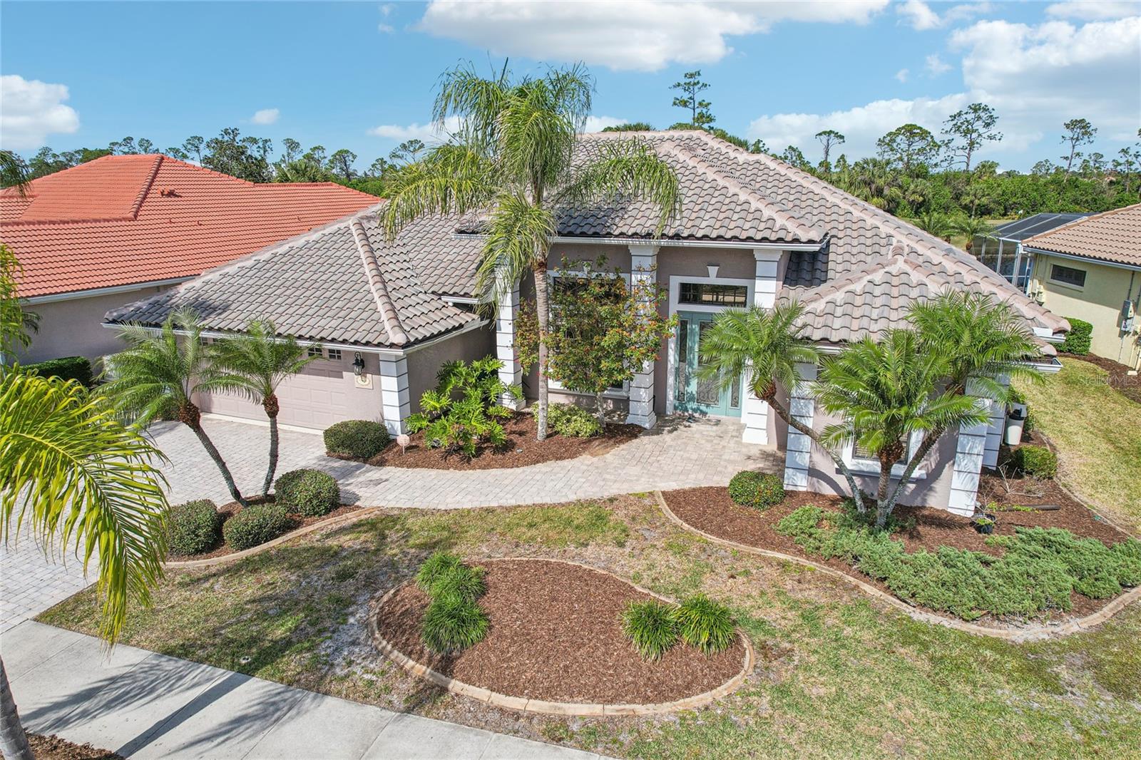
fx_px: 697
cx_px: 570
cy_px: 380
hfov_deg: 78.6
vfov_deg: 57.2
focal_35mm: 22
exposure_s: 1/2000
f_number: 2.8
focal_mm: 8.4
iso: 100
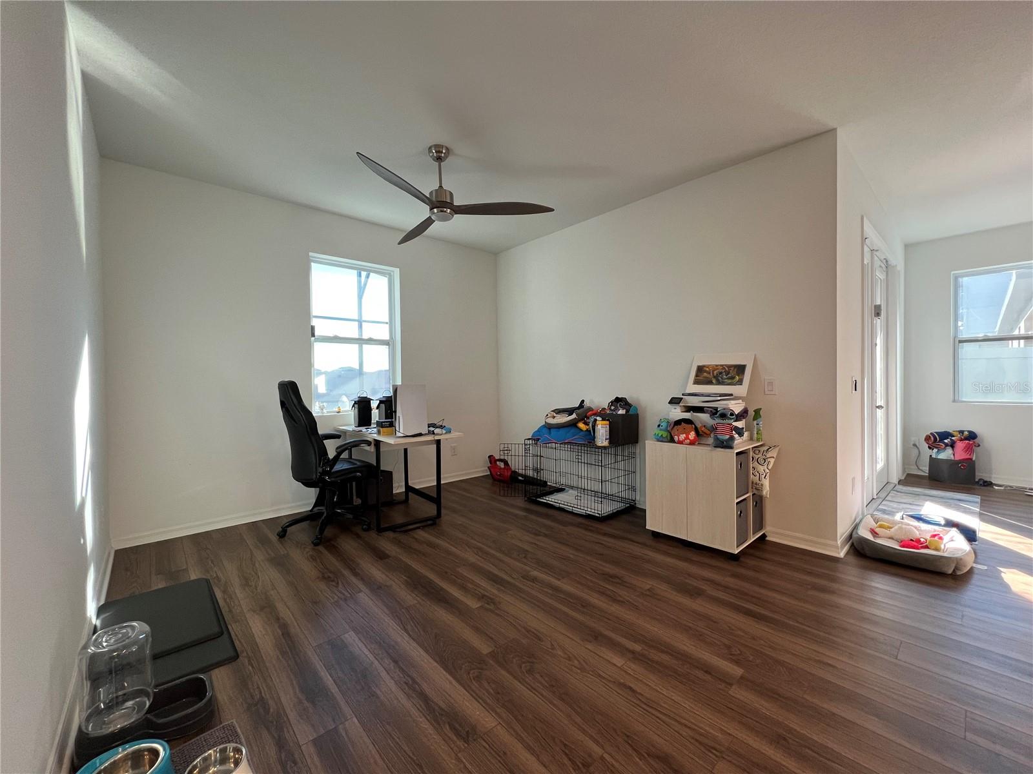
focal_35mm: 13
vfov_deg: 89.9
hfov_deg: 106.2
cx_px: 516
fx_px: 388
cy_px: 387
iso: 160
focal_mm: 1.57
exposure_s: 1/60
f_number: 1.8
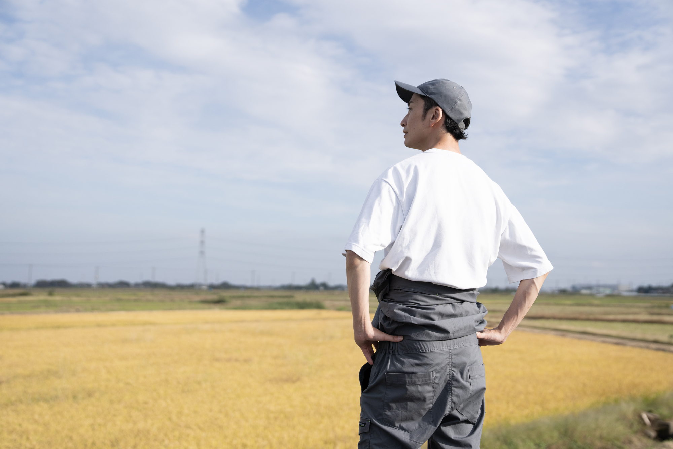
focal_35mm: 45
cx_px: 336
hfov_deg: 43.6
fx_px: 841
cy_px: 224
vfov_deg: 29.9
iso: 320
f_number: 3.2
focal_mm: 45
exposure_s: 1/8000
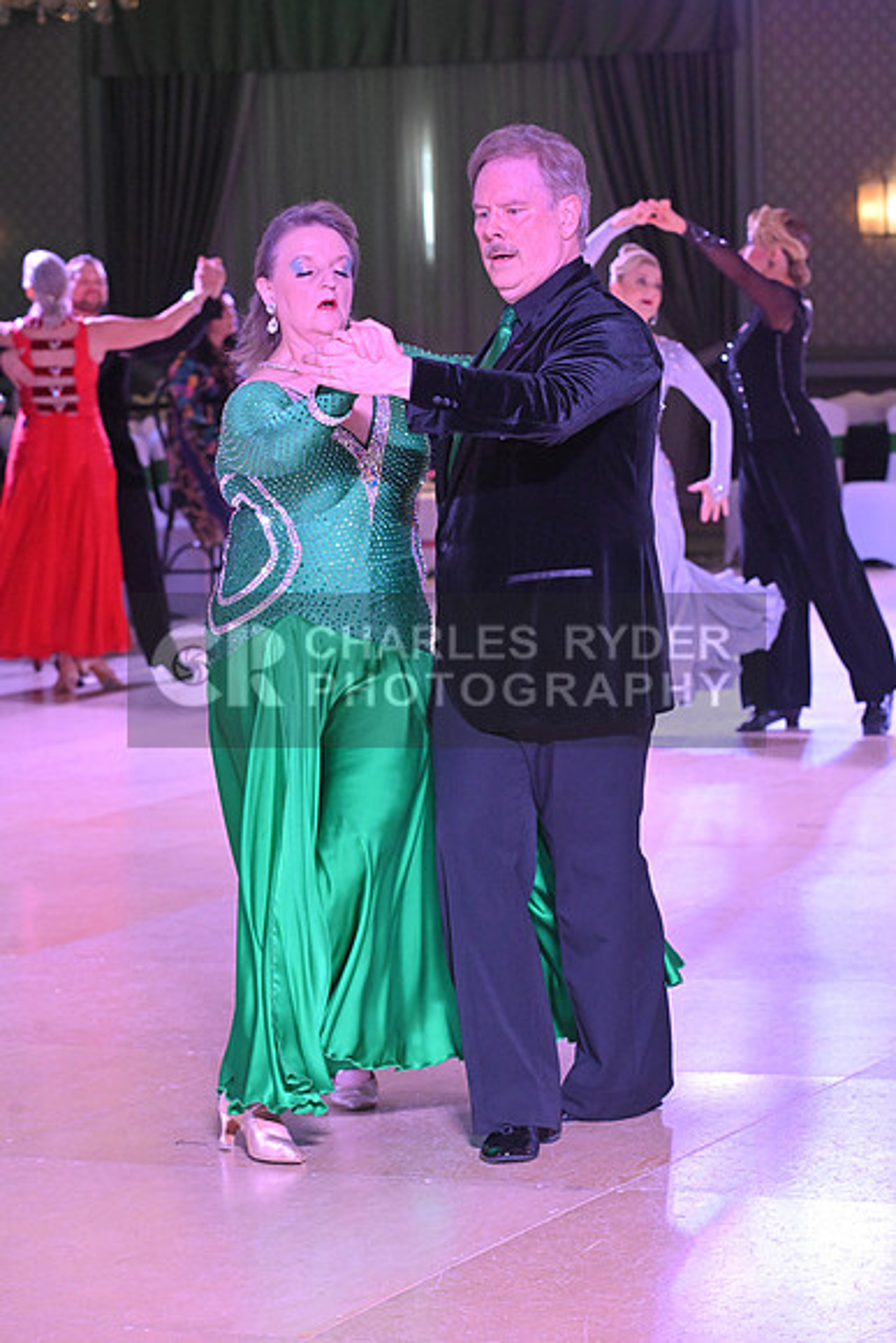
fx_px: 4552
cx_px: 448
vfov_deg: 16.8
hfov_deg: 11.2
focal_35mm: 122
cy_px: 672
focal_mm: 122
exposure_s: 1/320
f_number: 7.1
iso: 5000
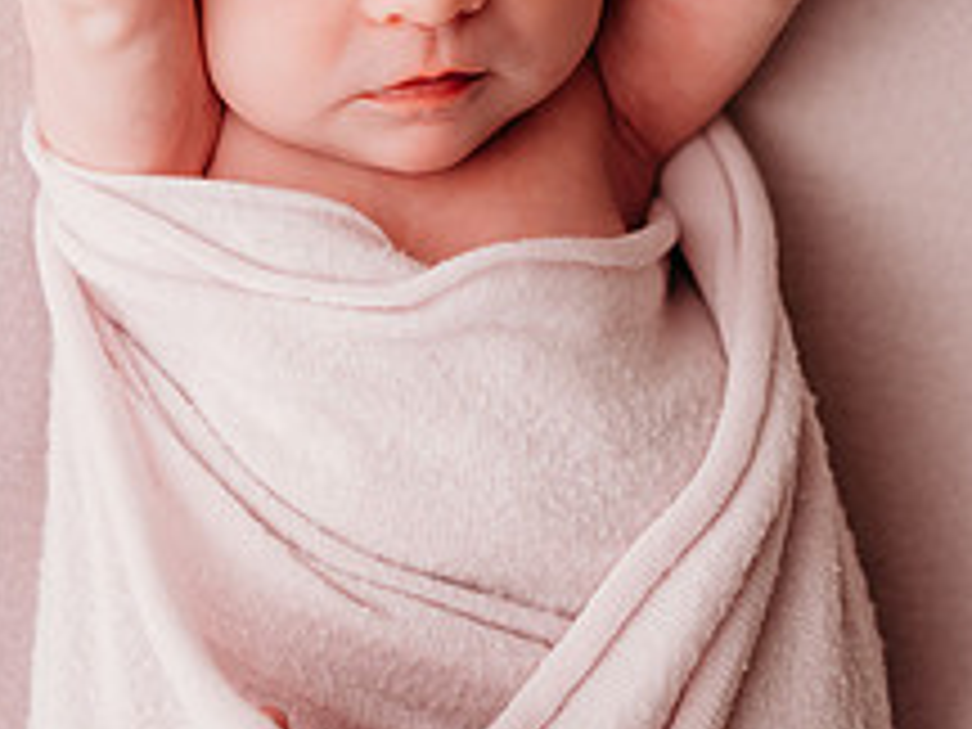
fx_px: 1741
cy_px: 25
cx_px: 392
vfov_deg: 22.8
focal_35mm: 62
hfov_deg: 31.1
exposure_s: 1/200
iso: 100
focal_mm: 24
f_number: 2.8
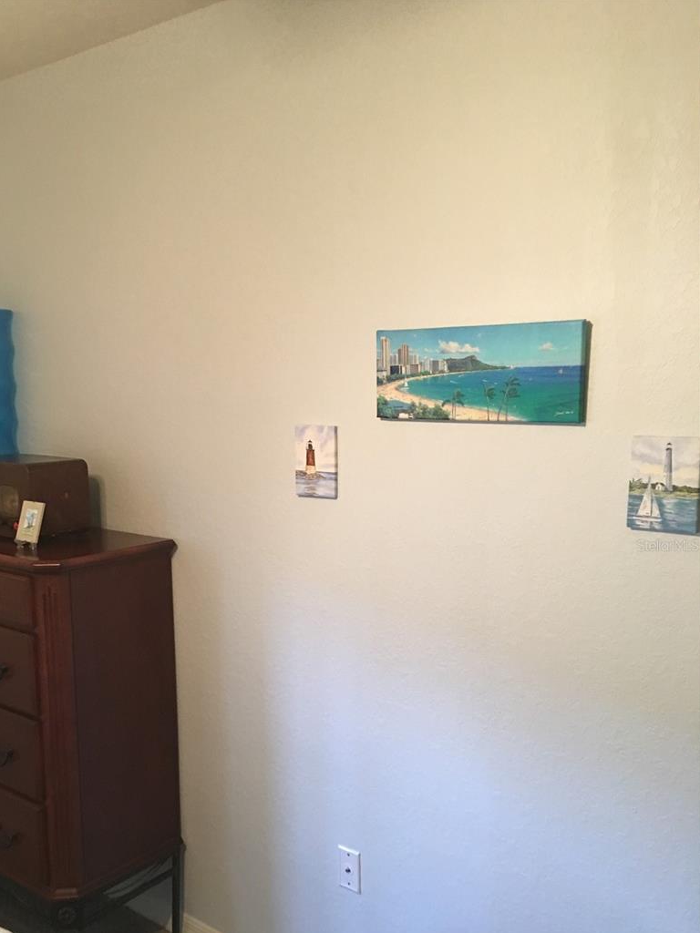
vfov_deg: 53.7
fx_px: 917
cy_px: 545
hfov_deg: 41.7
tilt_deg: -8.7
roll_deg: +1.8
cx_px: 292
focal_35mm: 34
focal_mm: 4.15
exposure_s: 1/10
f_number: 2.2
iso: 80
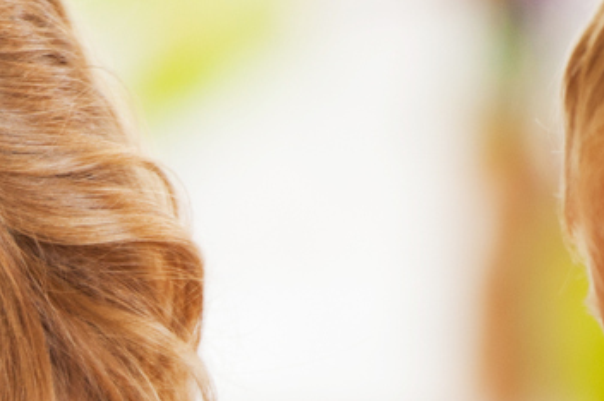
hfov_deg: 1.7
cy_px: 691
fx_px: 20215
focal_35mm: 1206
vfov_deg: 1.1
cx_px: -308
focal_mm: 200
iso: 200
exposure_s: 1/160
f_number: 2.8
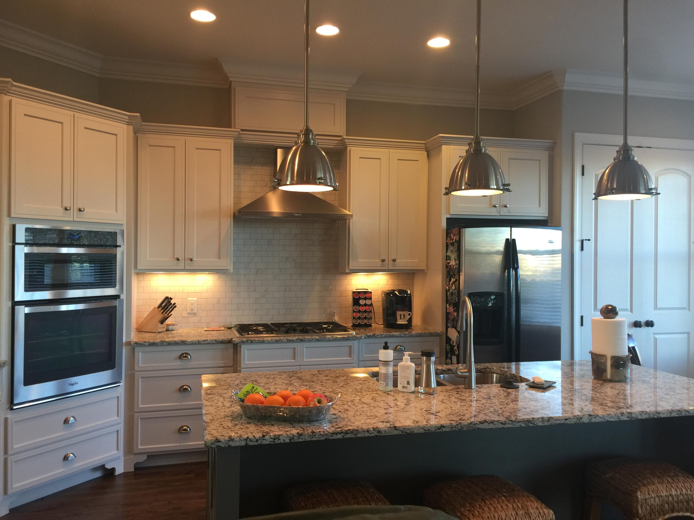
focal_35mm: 29
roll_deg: -1.1
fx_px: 581
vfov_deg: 48.2
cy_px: 260
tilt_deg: +0.4
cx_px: 347
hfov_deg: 61.7
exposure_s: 1/15
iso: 40
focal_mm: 4.15
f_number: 2.2
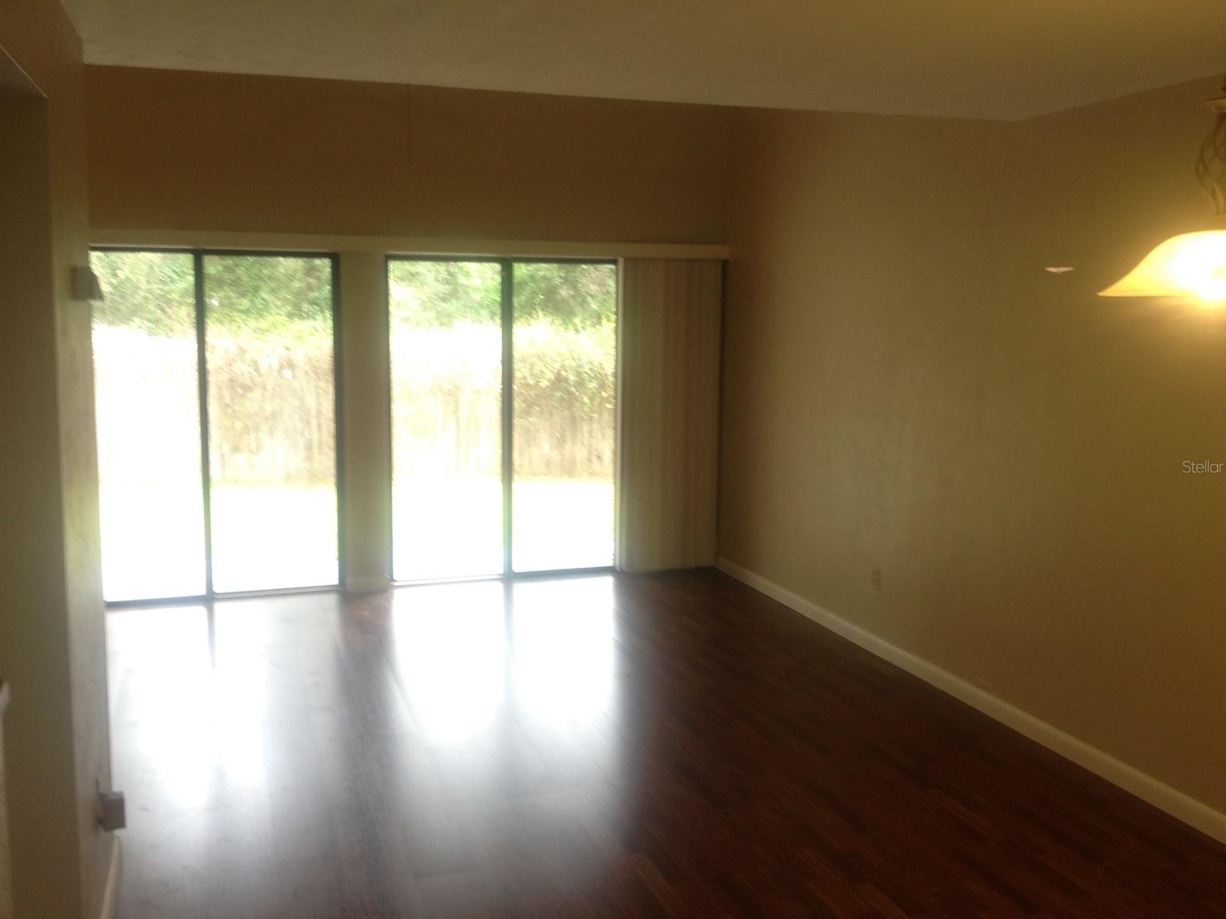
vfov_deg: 39.7
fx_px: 1275
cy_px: 466
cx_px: 626
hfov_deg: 51.4
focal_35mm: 36
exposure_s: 1/20
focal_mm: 4.28
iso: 64
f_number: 2.4
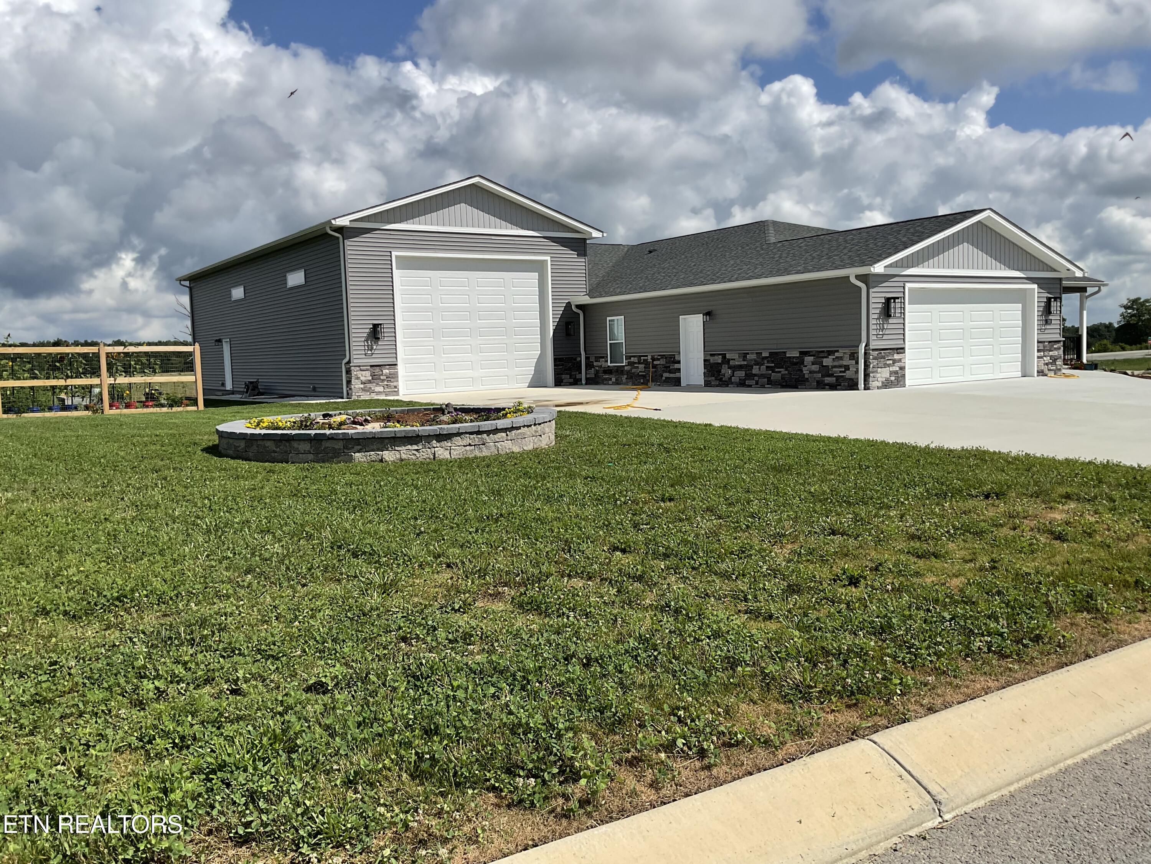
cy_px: 432
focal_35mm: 29
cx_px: 576
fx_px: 964
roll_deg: +1.9
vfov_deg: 48.2
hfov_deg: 61.7
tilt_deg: -4.7
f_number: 1.8
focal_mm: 3
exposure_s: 1/3534
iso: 16
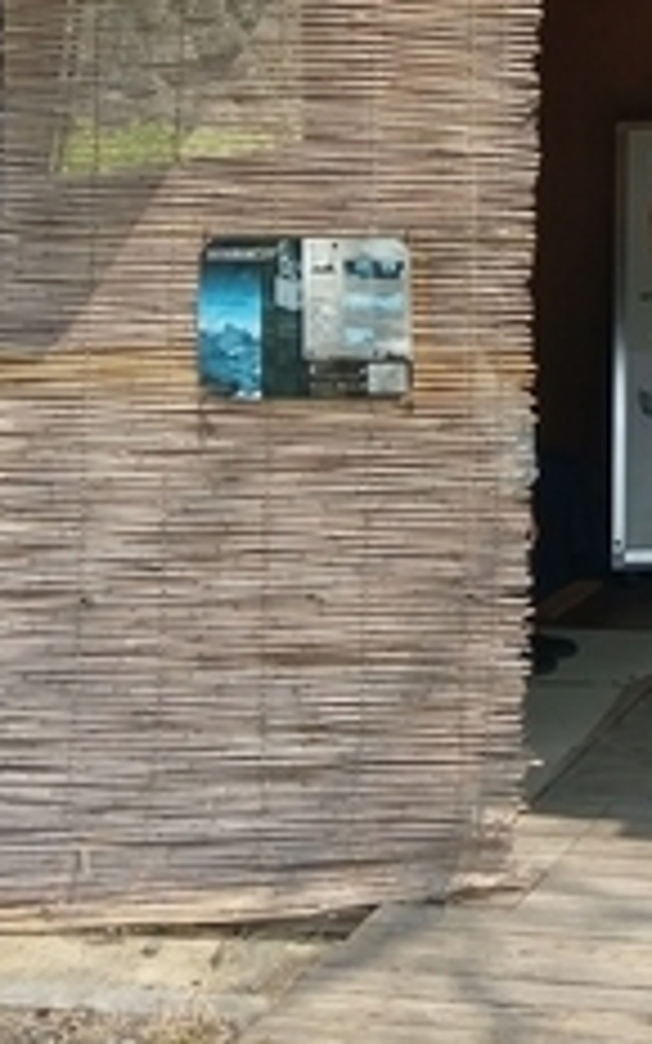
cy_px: 122
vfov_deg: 21.4
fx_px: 2701
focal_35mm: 95
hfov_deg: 13.0
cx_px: 994
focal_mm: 4.58
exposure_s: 1/1627
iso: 100
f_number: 1.8
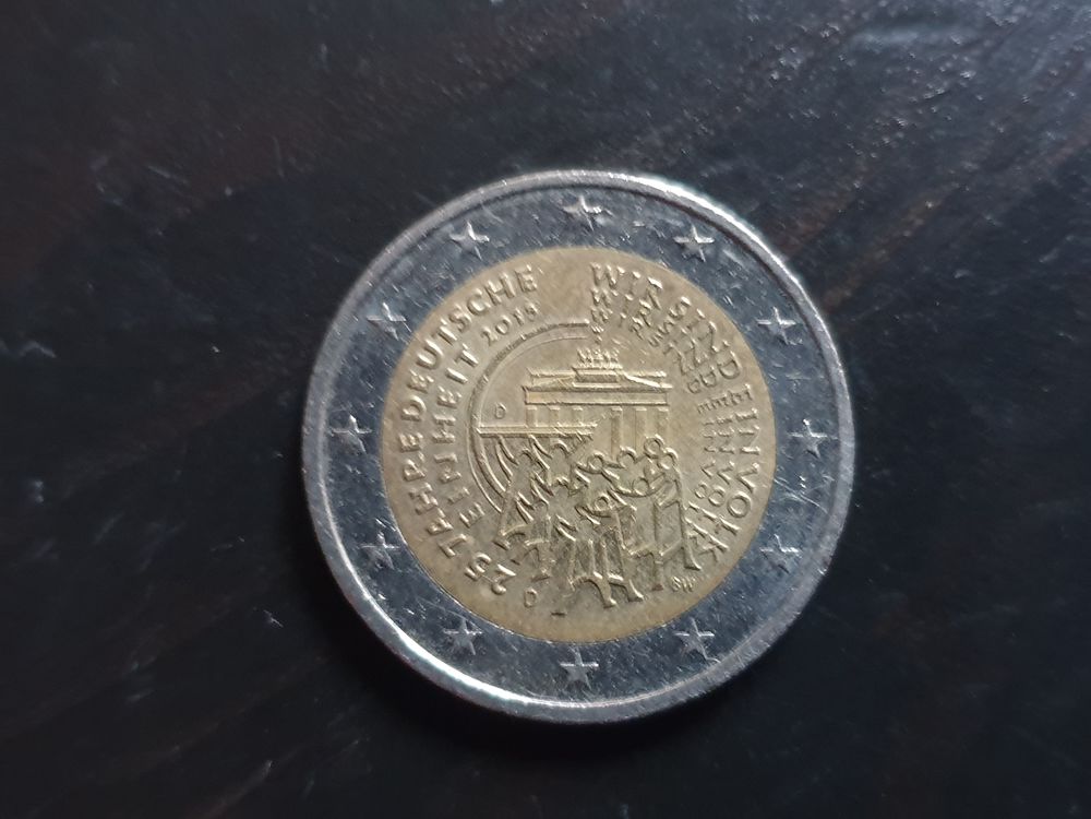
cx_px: 546
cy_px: 410
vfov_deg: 53.1
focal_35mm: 26
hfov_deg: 67.3
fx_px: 819
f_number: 1.5
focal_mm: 4.3
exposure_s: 1/10
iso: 400
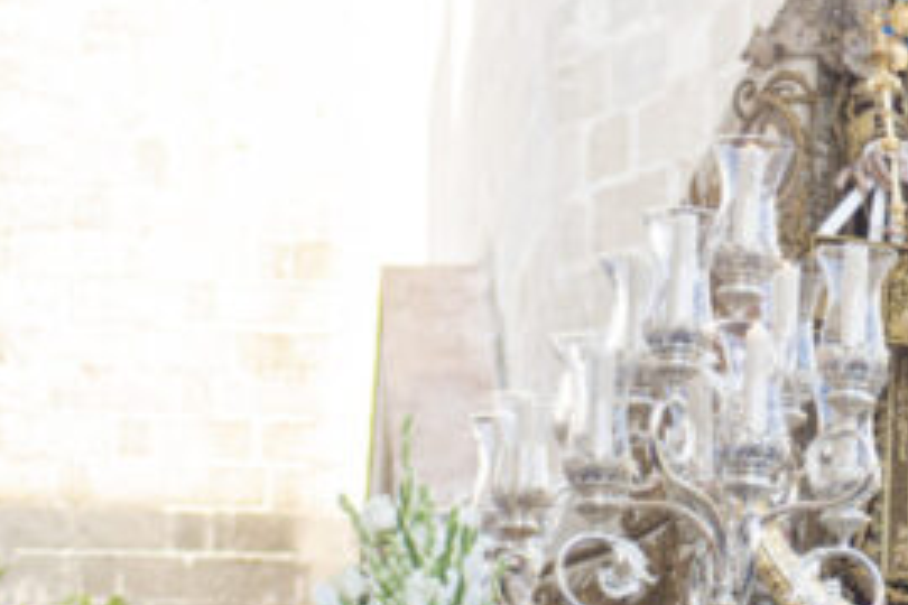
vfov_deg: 5.5
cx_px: 962
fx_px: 6280
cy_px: 136
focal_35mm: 249
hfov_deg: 8.2
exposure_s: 1/160
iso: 400
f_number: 4
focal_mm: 70
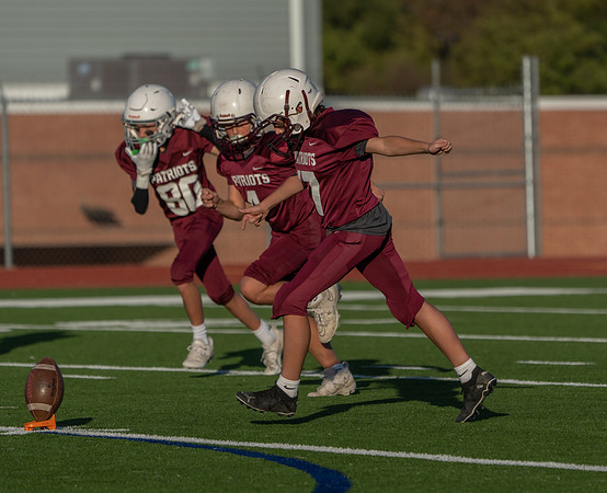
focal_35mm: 428
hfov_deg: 4.5
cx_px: 349
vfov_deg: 3.7
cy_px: 231
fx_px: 7734
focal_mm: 318
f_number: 5.6
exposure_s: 1/1250
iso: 125
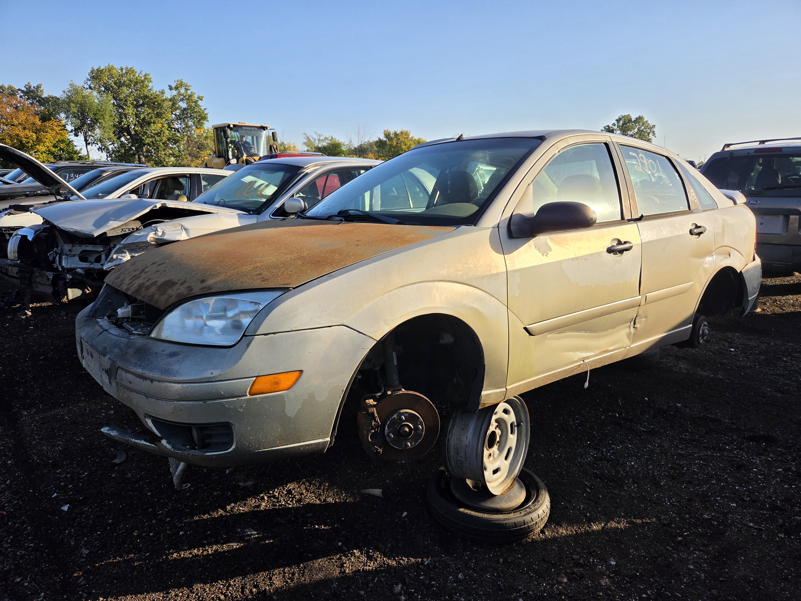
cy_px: 300
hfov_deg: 73.9
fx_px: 532
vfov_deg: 58.9
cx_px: 400
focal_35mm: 23
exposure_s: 1/6032
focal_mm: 5.4
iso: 80
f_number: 1.8
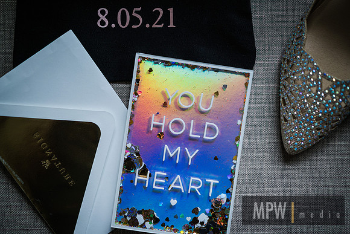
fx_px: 535
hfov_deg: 36.2
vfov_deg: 24.6
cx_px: 175
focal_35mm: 55
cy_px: 117
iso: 160
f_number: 2
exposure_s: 1/125
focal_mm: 55
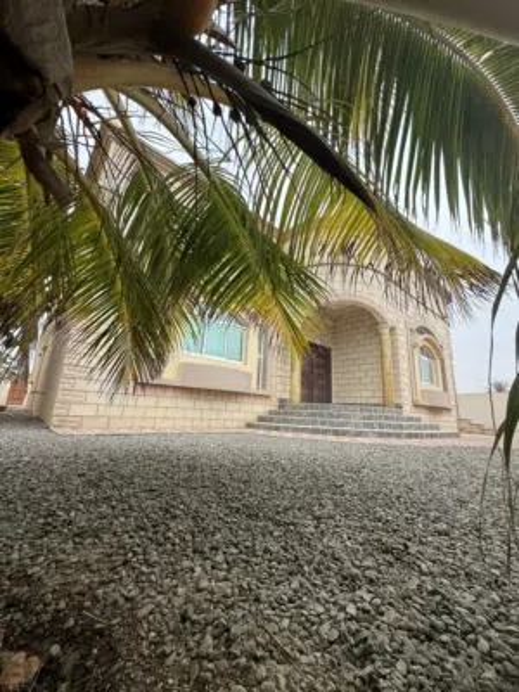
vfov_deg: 102.1
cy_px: 346
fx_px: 280
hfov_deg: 85.7
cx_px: 260
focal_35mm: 14
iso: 50
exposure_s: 1/1063
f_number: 2.2
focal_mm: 2.22
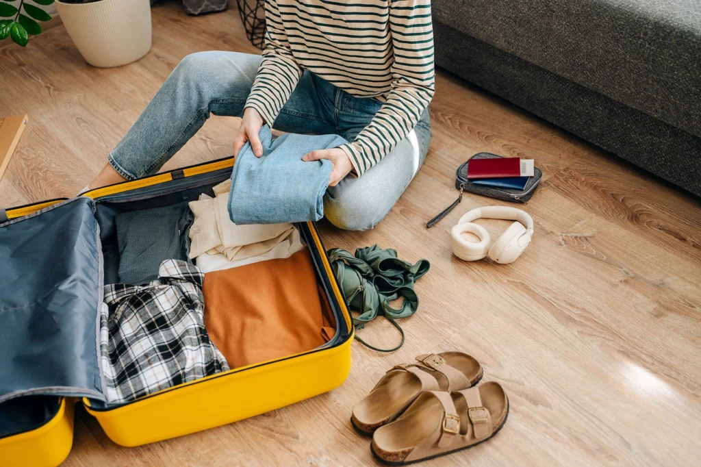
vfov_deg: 31.9
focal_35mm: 42
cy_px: 234
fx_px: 818
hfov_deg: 46.4
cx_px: 350
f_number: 2.8
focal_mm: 42
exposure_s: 1/160
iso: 320
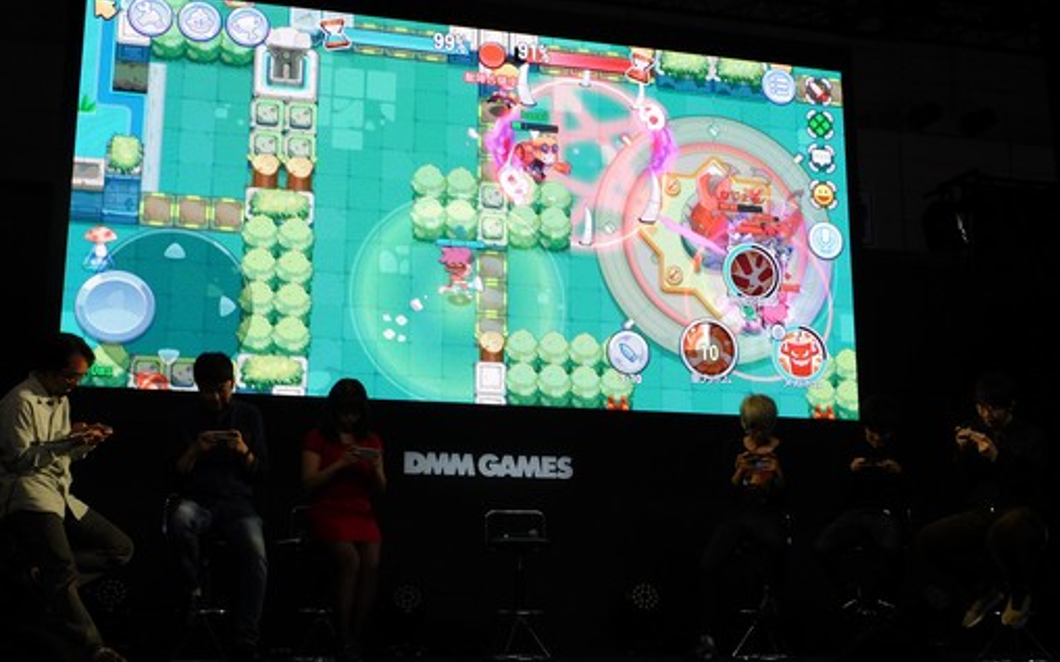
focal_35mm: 48
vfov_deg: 26.8
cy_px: 296
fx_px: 1386
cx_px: 529
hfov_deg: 41.8
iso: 125
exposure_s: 1/50
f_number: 3.7
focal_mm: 8
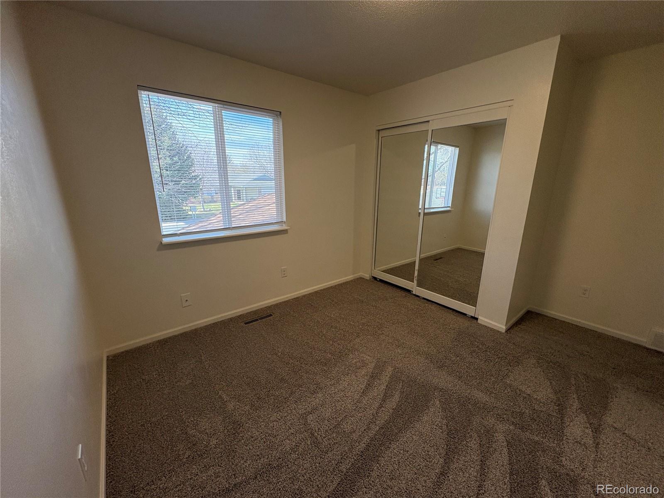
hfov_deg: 102.1
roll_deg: -0.1
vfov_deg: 85.7
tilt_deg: -14.2
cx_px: 332
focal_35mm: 14
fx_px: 269
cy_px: 249
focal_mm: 2.22
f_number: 2.2
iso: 250
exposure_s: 1/120
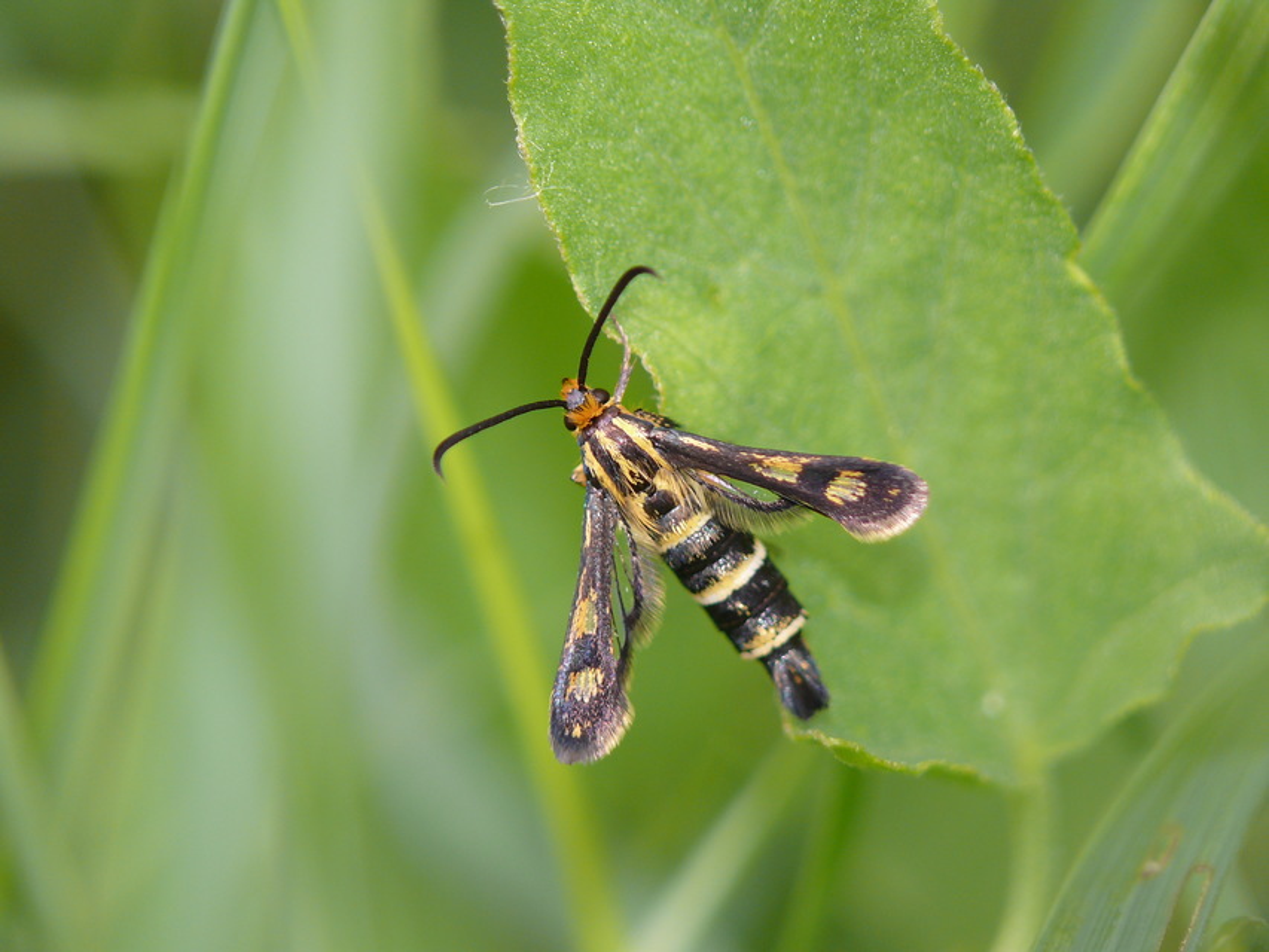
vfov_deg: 3.5
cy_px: 476
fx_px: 15399
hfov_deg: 4.7
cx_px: 634
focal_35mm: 420
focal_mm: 88.8
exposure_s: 1/200
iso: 100
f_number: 4
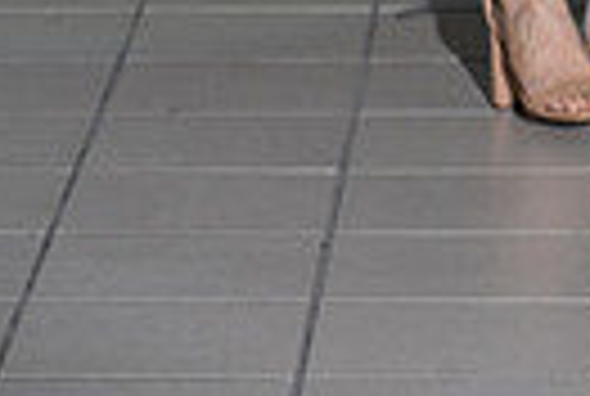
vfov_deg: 3.8
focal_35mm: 360
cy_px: -608
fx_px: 5913
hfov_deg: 5.7
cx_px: 540
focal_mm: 105
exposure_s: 1/160
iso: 1250
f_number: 5.6
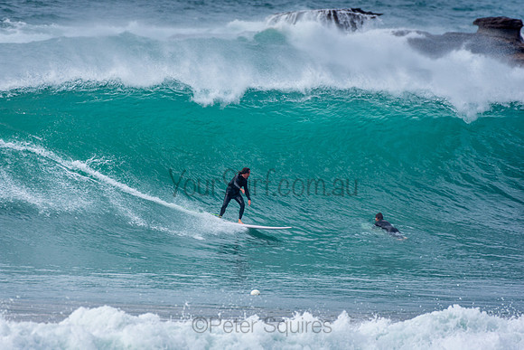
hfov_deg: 2.7
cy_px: 175
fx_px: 10919
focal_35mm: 750
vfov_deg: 1.8
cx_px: 262
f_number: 5.6
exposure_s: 1/640
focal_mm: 500
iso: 140
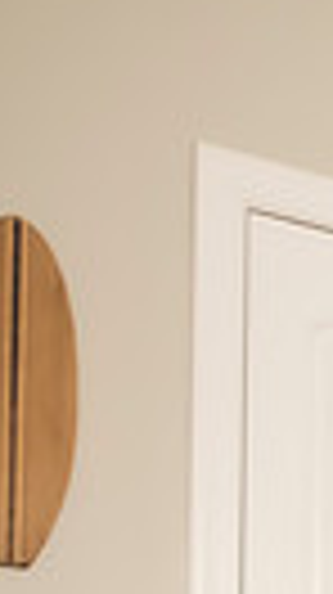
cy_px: 839
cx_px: 1132
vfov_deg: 17.4
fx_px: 1778
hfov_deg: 8.3
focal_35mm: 113
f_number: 2.8
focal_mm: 24
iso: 3200
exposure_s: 1/160
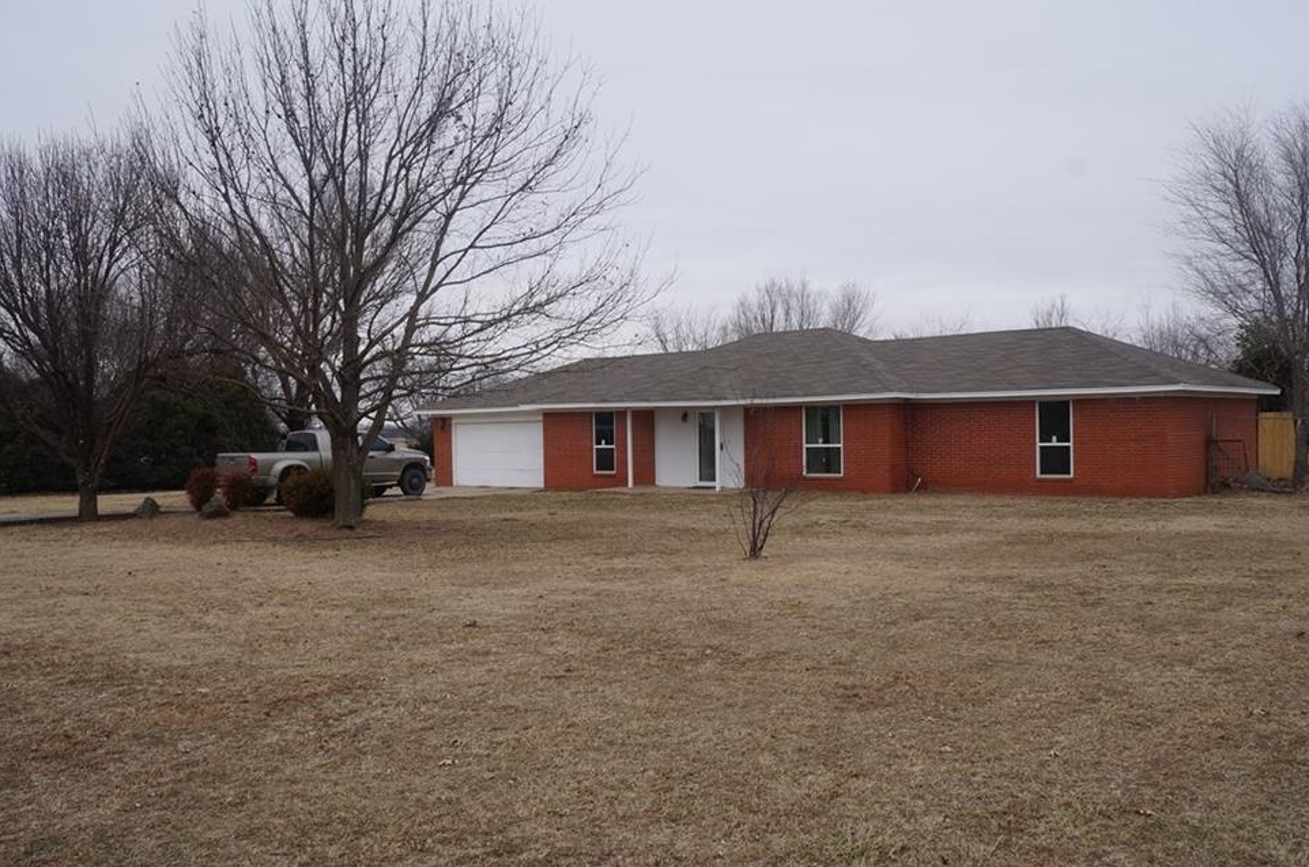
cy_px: 448
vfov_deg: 39.2
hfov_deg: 56.5
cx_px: 679
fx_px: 1217
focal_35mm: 34
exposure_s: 1/125
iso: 200
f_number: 13
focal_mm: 21
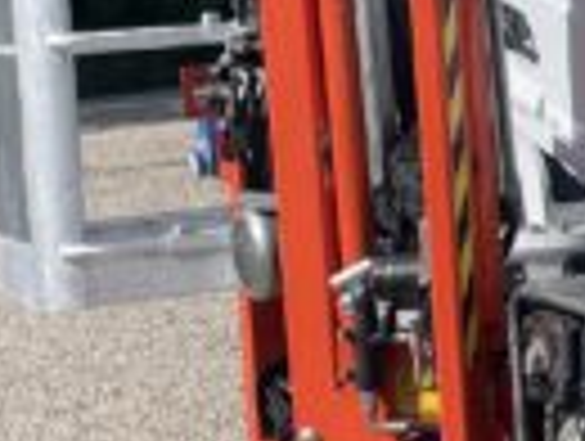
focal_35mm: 140
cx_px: 891
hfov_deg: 13.2
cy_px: -16
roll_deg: +5.0
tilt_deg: -1.8
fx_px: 2370
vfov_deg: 10.5
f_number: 1.6
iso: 32
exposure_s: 1/3401
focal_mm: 4.2
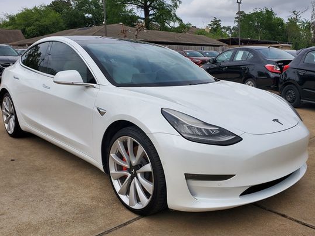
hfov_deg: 58.3
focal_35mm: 31
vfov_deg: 45.4
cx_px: 159
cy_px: 124
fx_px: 282
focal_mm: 4.3
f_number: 2.4
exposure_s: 1/2082
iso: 50
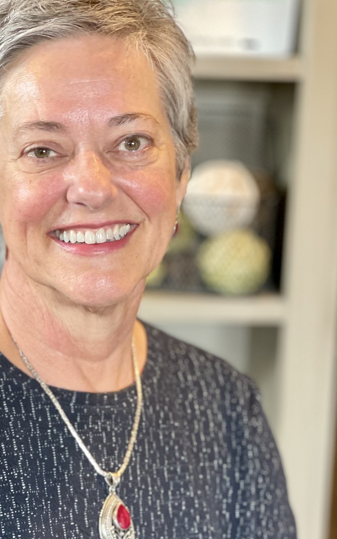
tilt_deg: -12.9
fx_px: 1425
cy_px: 370
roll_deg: -2.1
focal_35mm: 97
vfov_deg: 21.3
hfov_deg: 13.4
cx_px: 56
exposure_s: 1/40
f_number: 2
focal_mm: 6
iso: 160
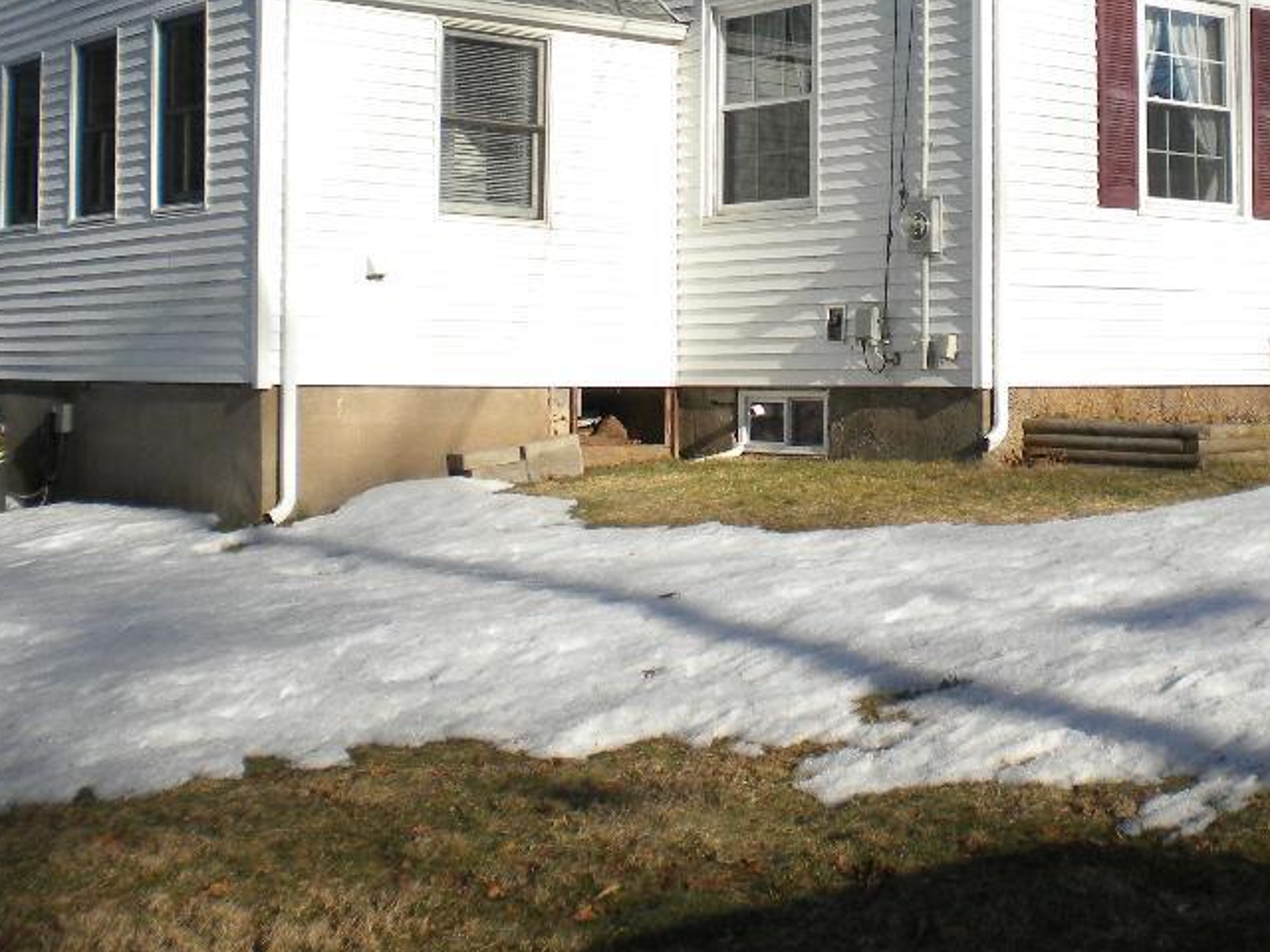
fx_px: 2055
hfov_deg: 34.0
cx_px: 845
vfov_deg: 25.8
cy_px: 238
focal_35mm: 56
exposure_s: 1/1000
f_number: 4.6
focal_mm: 6.3
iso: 113
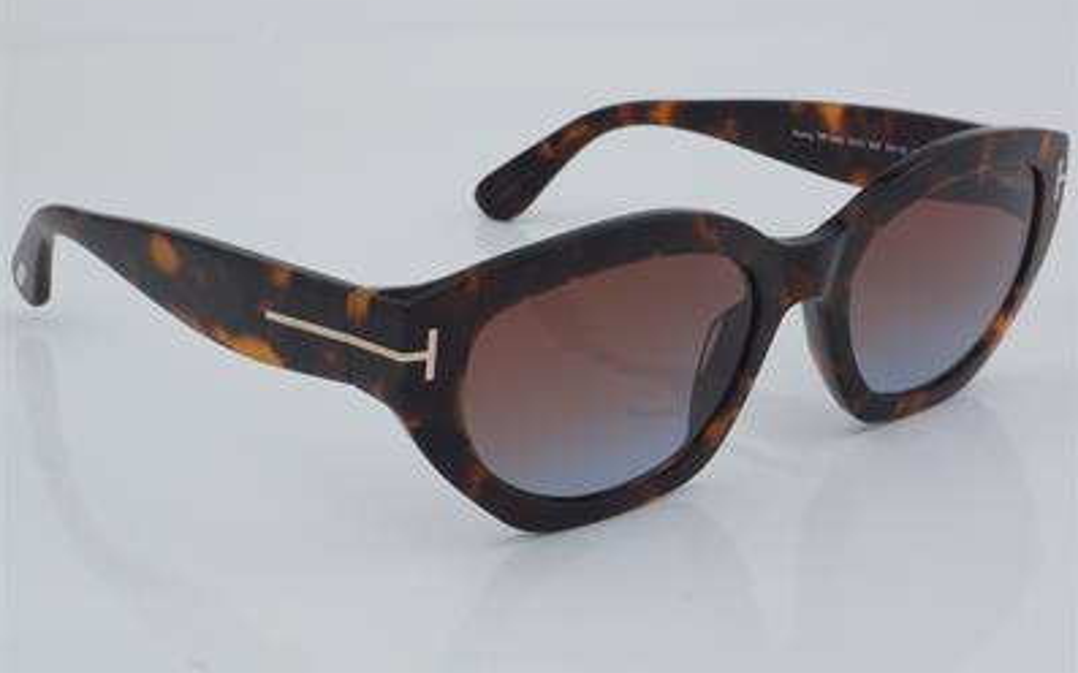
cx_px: 540
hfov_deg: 26.8
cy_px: 318
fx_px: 2262
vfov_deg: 16.9
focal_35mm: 77
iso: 100
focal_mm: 50
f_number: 32
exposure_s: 1/4
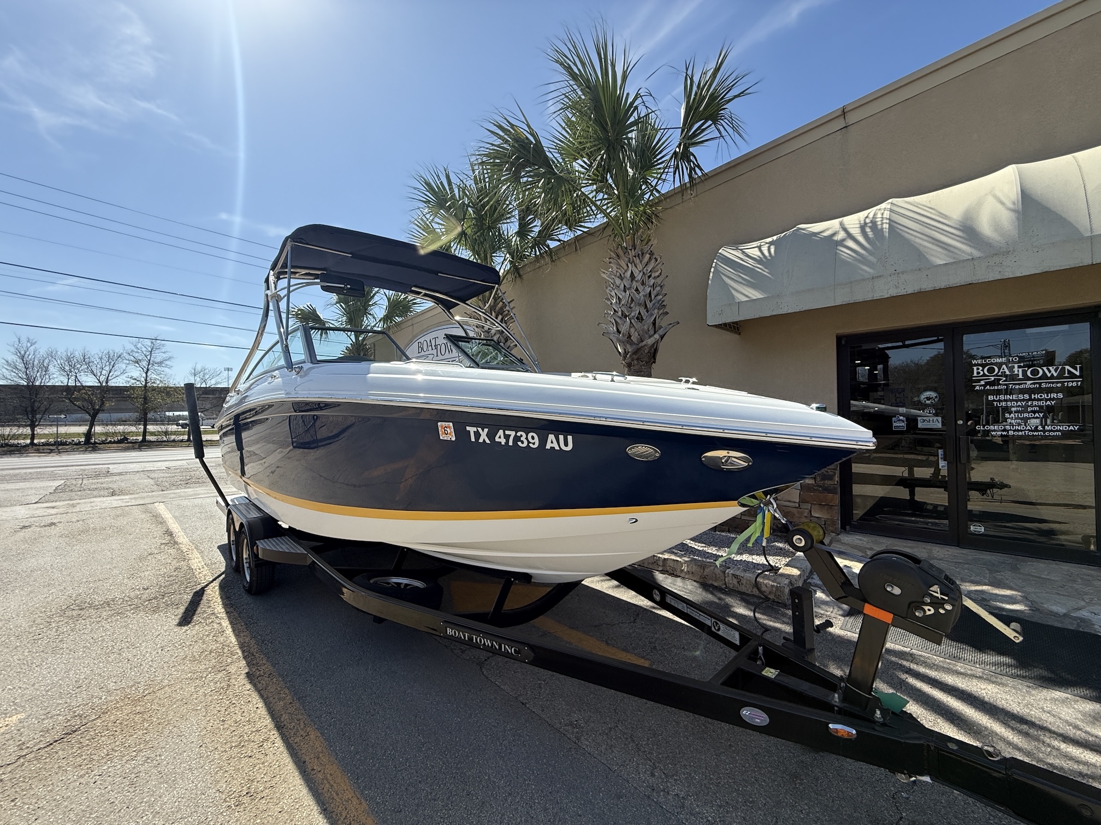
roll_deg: +1.1
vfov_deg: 85.7
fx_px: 445
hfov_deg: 102.1
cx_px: 550
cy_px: 412
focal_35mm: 14
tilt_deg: +0.9
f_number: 2.2
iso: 64
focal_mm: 2.22
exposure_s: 1/1431
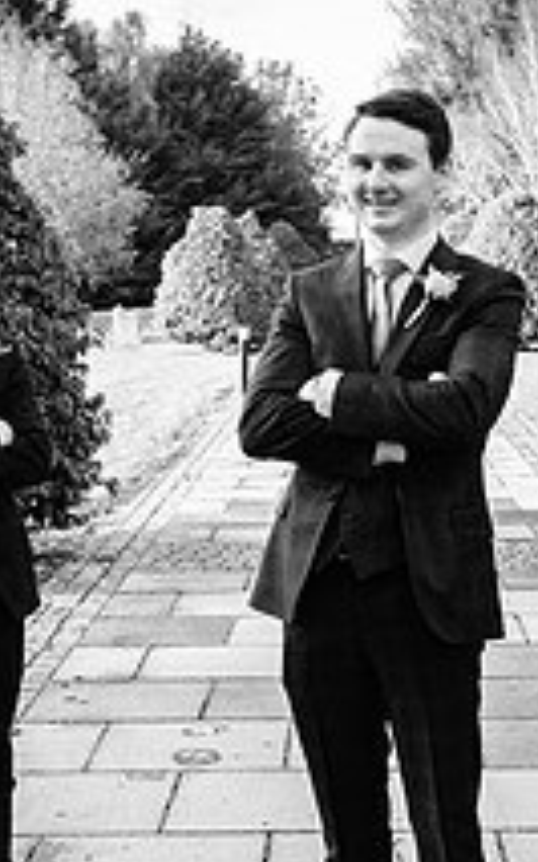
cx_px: 393
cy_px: 568
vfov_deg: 28.1
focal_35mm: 73
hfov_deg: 17.8
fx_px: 1714
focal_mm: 16
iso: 400
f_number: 2.8
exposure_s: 1/250
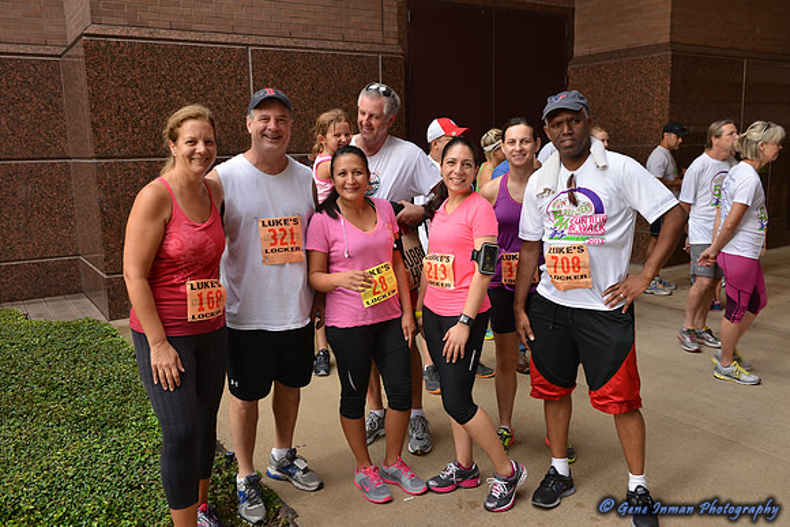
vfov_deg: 41.1
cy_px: 264
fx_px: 702
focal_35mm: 32
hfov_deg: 58.7
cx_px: 395
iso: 500
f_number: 7.1
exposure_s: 1/80
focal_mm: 32
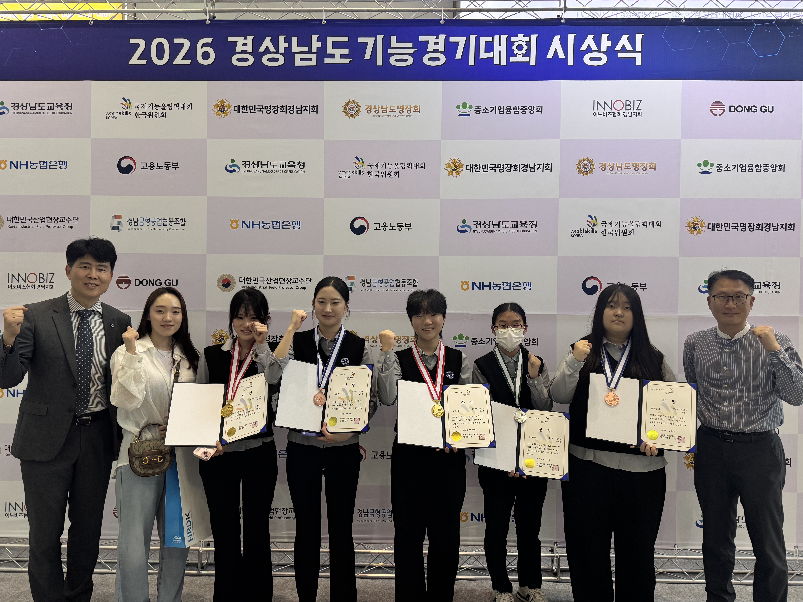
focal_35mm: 24
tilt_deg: +0.7
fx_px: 557
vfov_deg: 56.8
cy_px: 301
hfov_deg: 71.6
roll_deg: -0.5
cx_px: 402
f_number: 1.78
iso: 160
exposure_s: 1/120
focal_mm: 6.76
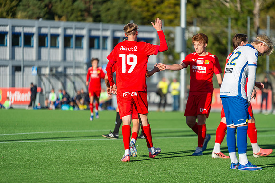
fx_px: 1527
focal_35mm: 200
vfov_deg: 6.9
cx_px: 138
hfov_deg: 10.3
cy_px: 92
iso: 100
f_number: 3.2
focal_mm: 200
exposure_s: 1/1600
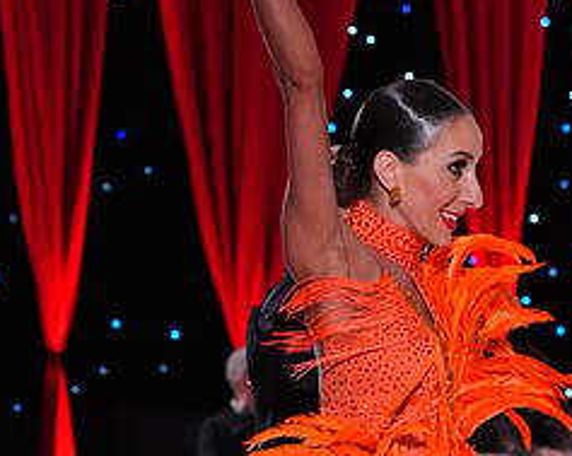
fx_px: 3500
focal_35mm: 207
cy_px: 615
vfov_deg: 7.4
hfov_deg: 9.3
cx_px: 342
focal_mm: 90
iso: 5000
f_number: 5.6
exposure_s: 1/250
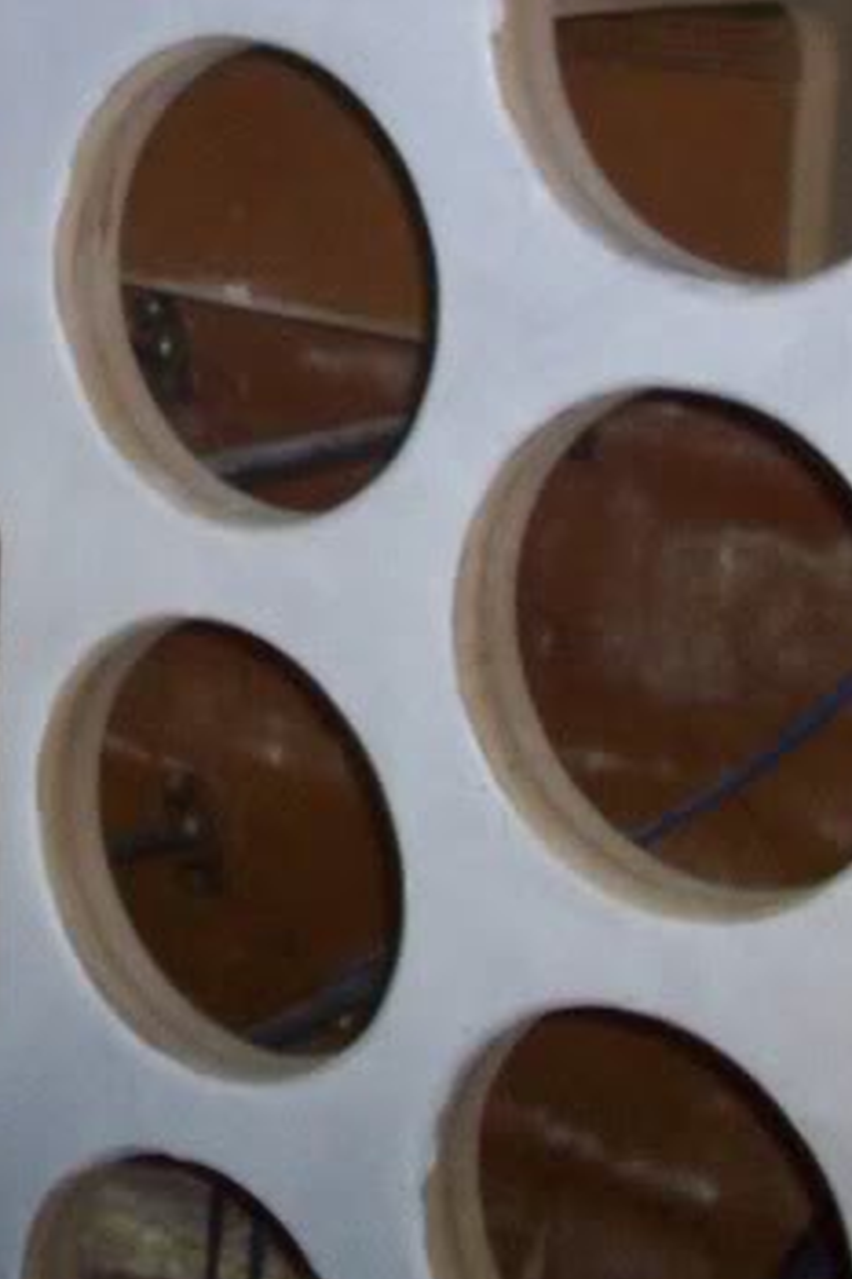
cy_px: 212
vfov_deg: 22.7
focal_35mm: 88
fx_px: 3127
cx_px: 77
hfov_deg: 15.3
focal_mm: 6.2
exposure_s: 1/64
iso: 200
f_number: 2.8
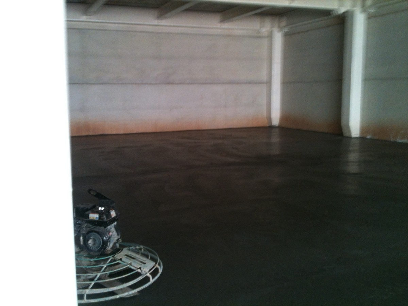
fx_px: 413
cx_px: 204
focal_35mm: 35
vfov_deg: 40.7
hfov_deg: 52.6
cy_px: 153
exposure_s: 1/20
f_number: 2.8
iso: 80
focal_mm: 3.85
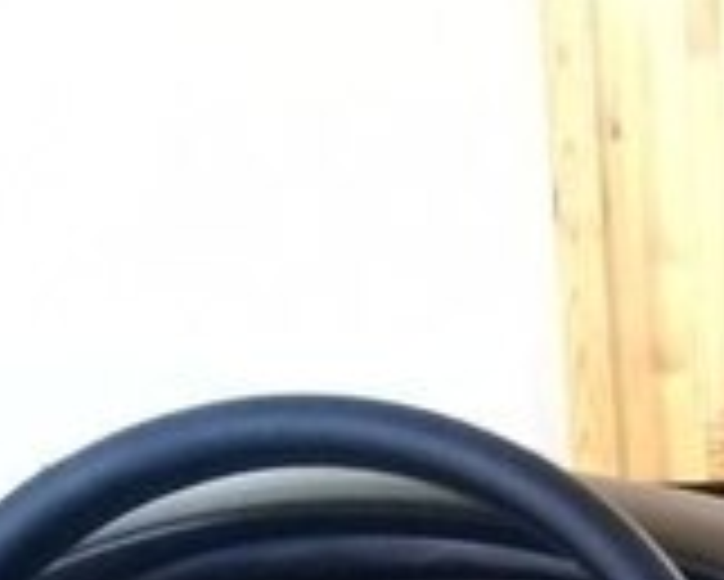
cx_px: 1228
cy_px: 1014
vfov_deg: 11.6
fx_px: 2659
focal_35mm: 124
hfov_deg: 14.1
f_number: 2.2
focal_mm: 3.3
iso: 160
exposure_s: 1/40
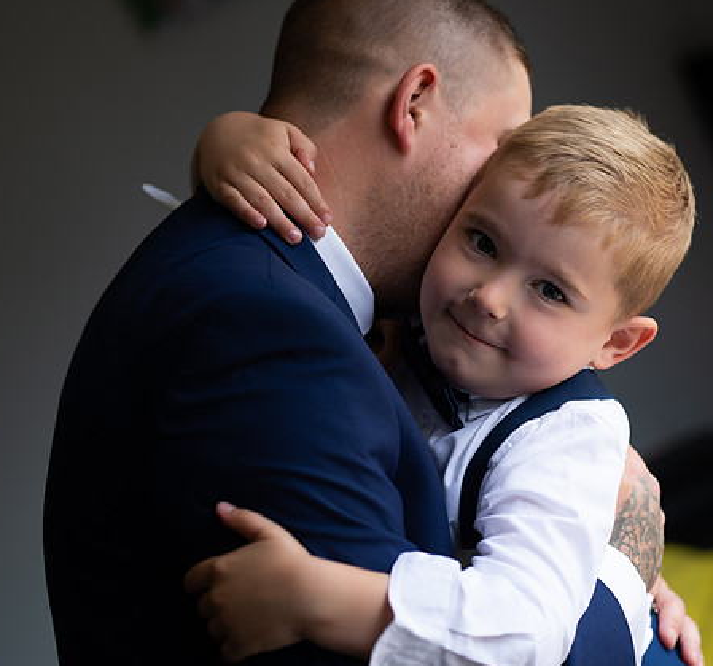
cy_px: 288
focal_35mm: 121
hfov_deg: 14.8
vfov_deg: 13.9
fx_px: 2730
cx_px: 557
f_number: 2.5
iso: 100
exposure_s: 1/200
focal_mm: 85
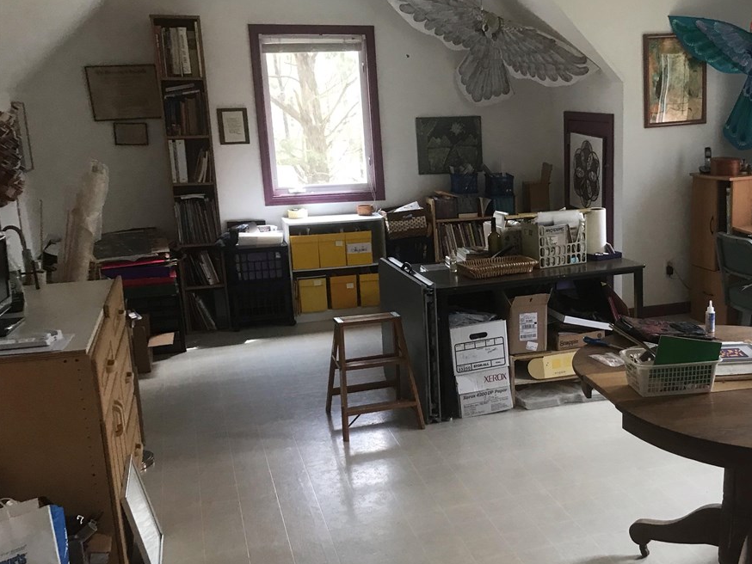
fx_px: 891
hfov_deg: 44.5
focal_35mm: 41
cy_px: 335
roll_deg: +1.2
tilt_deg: -12.5
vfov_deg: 35.0
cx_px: 546
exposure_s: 1/30
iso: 40
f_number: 1.8
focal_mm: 3.99
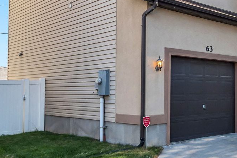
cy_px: 79
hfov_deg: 38.9
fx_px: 303
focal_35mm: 46
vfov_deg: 29.2
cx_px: 225
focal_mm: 10
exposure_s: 1/200
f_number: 5.6
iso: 100
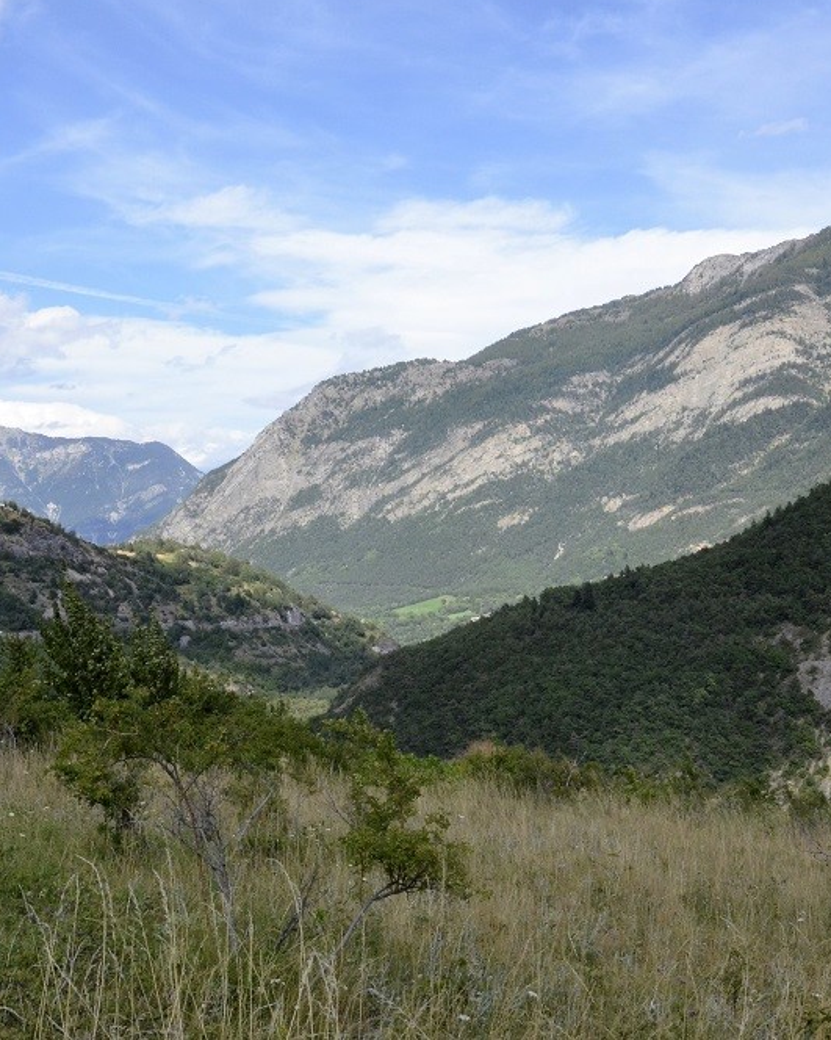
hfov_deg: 29.1
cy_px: 511
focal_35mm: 52
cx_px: 449
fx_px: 1599
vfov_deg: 36.0
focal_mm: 24
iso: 1600
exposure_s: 1/1000
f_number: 16
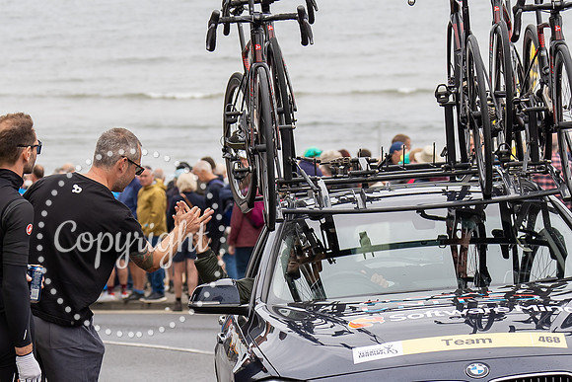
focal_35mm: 189
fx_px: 3006
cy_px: 215
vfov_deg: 7.3
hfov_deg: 10.9
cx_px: 238
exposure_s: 1/1000
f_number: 3.5
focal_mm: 70
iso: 320
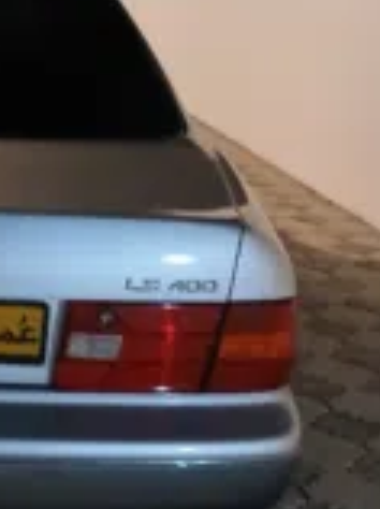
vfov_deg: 29.4
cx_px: -90
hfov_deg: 20.6
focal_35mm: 66
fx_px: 969
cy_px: 306
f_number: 1.8
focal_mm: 3.98
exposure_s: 1/16.7
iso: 1250
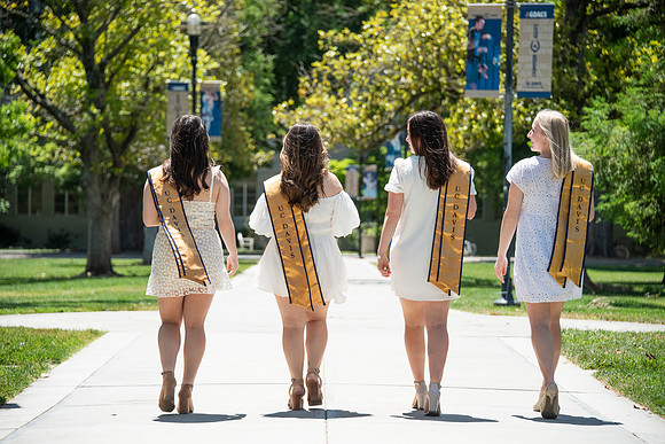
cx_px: 332
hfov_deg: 15.2
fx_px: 2494
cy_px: 222
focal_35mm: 135
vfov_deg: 10.2
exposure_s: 1/2000
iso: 500
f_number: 5.6
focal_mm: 135
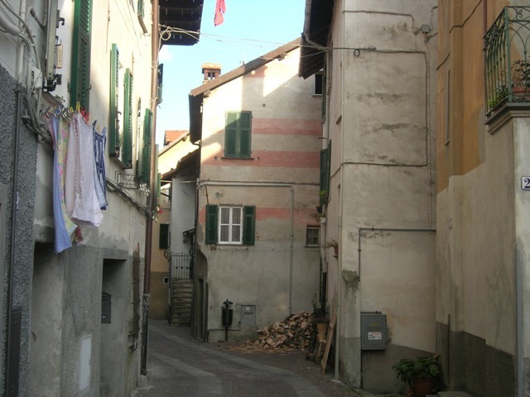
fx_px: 781
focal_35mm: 51
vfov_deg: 28.6
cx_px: 265
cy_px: 198
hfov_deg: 37.5
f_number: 3.2
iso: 64
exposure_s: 1/238
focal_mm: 10.6
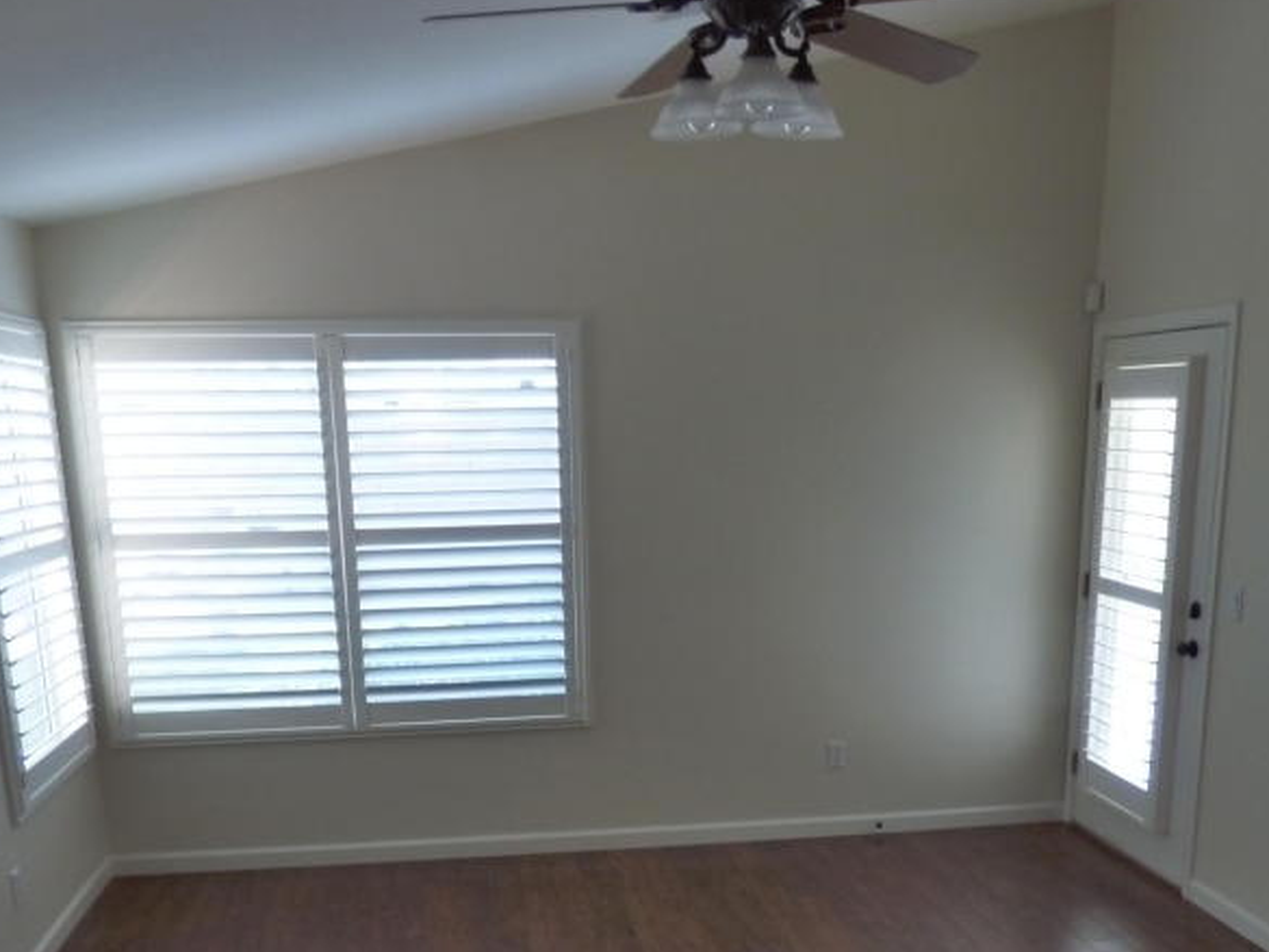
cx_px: 659
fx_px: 1283
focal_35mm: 35
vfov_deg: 39.1
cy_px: 766
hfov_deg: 52.6
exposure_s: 1/30
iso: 400
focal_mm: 3.58
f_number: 2.8
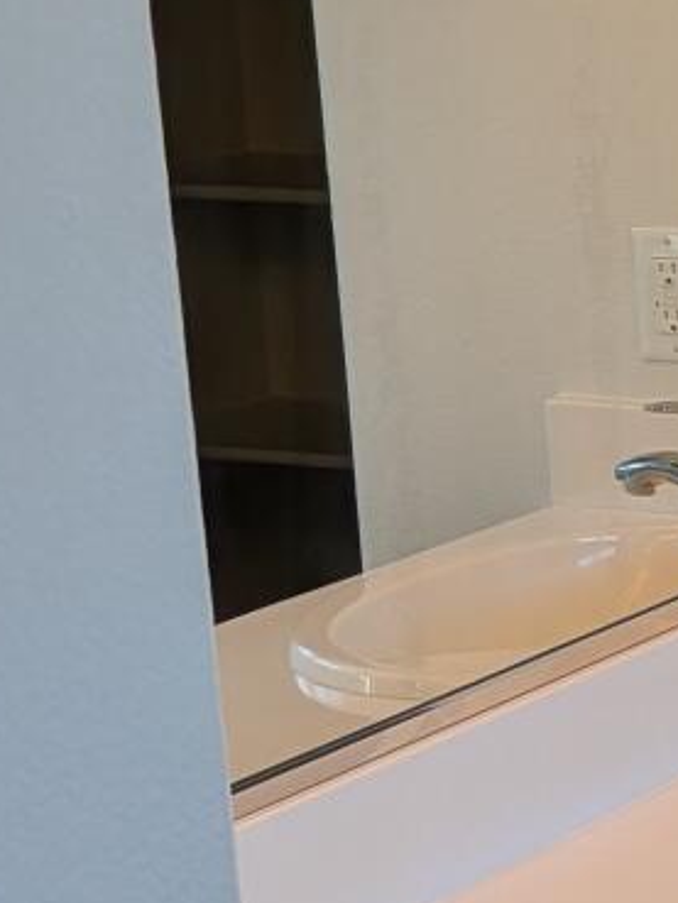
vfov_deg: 15.0
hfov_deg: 10.4
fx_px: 3393
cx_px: 1410
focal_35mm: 130
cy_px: 822
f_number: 1.7
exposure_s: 1/120
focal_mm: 4.53
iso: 53
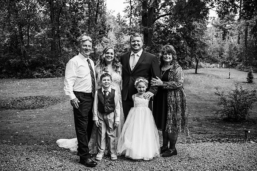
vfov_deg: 38.9
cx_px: 128
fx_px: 243
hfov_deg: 55.8
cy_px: 86
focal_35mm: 34
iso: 200
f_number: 4.5
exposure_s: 1/400
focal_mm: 34
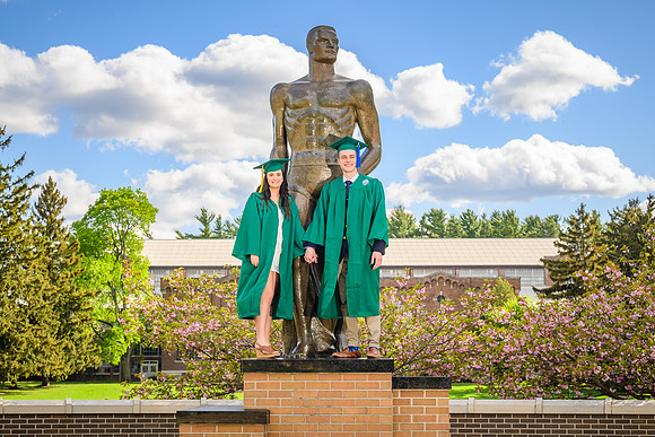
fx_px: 1392
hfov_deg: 26.5
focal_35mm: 77
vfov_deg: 17.8
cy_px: 219
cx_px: 324
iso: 80
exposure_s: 1/200
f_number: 8
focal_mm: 74
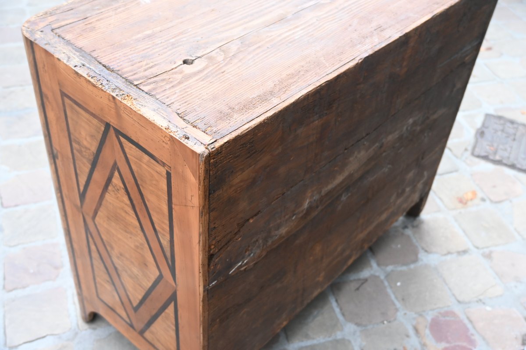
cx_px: 263
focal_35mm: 40
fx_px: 581
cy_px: 175
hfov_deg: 48.7
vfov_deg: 33.6
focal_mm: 26.5
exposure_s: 1/125
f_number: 3.8
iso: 640
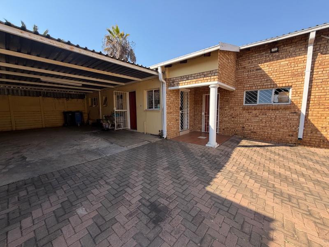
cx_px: 164
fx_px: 133
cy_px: 124
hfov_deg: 102.1
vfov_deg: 85.7
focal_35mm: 14
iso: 40
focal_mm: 2.22
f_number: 2.2
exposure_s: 1/545
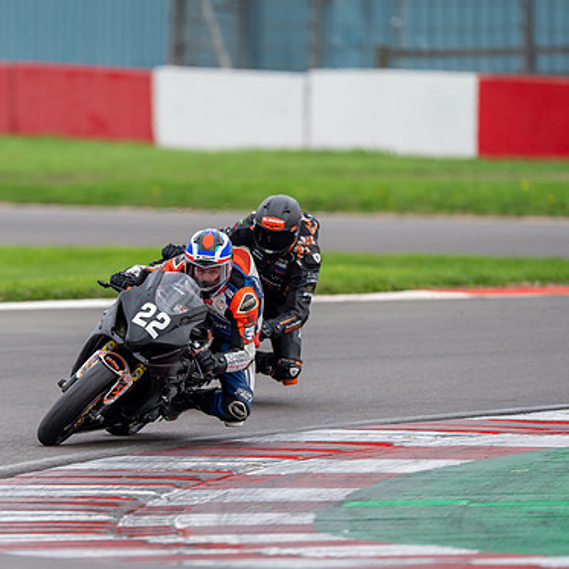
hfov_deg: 2.2
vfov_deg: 2.2
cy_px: 277
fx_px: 14747
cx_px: 188
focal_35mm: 793
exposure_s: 1/400
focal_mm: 600
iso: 320
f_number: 4.5
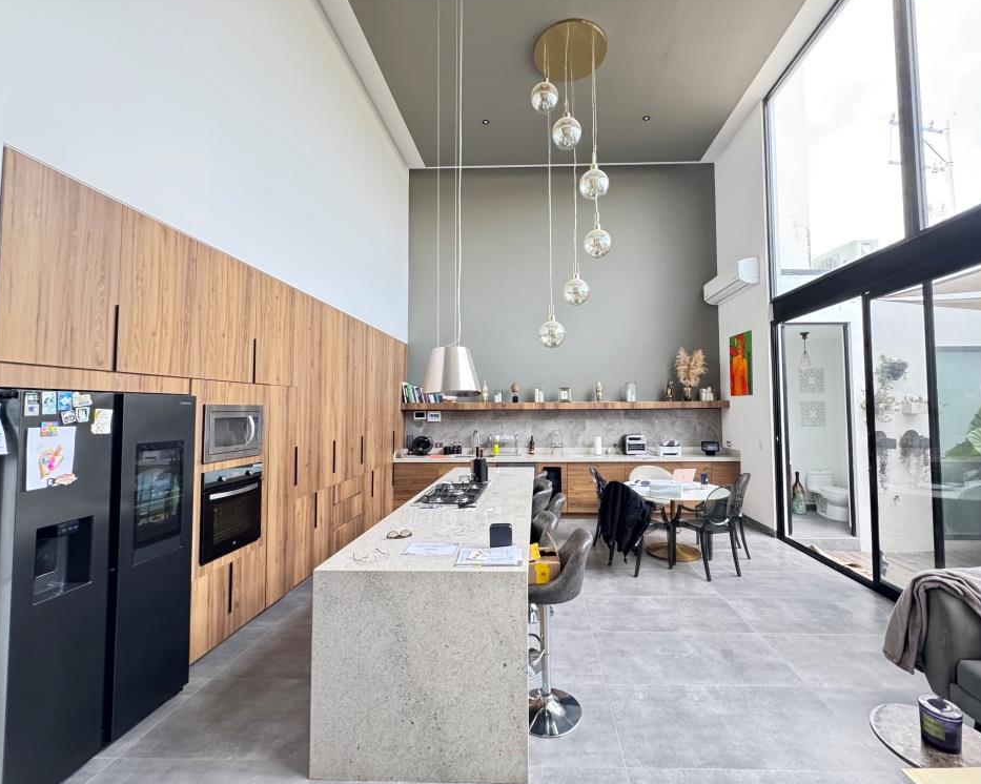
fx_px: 435
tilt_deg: +4.5
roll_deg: +1.5
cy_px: 389
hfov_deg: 96.7
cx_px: 525
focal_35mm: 15
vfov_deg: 84.0
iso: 320
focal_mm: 2.22
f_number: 2.2
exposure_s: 1/99
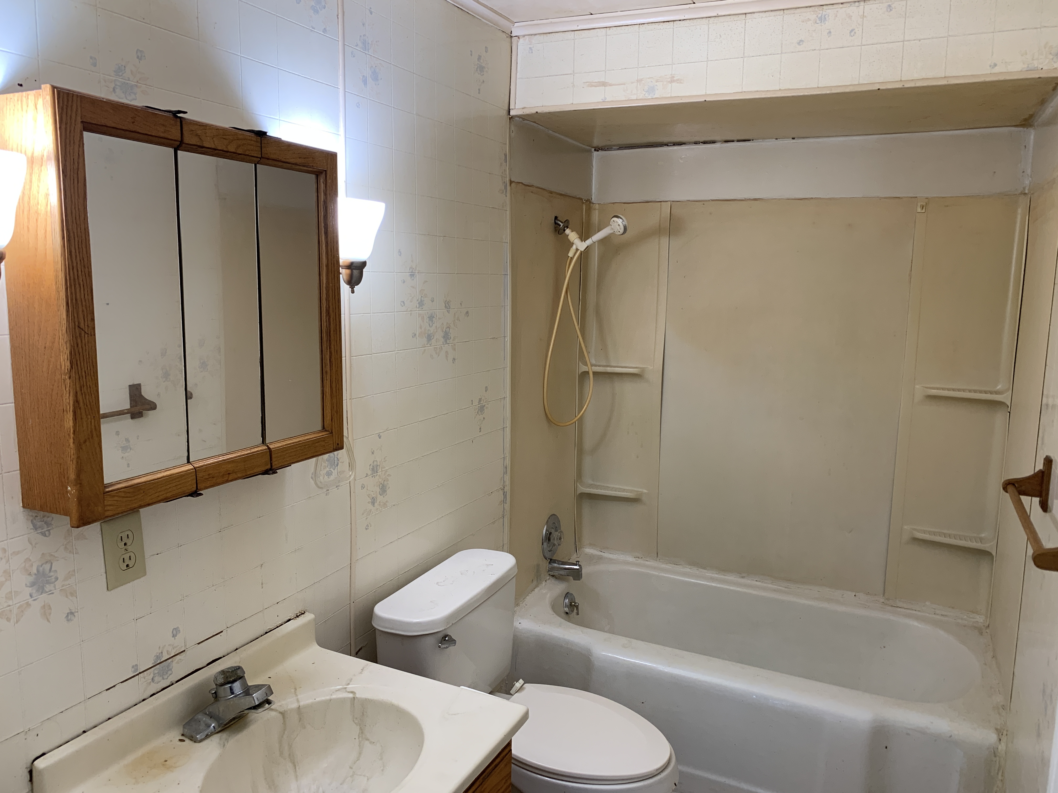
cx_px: 529
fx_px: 795
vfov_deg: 53.1
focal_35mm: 26
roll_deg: -0.7
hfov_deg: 67.3
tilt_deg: -8.3
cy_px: 396
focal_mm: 4.25
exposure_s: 1/60
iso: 80
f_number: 1.8
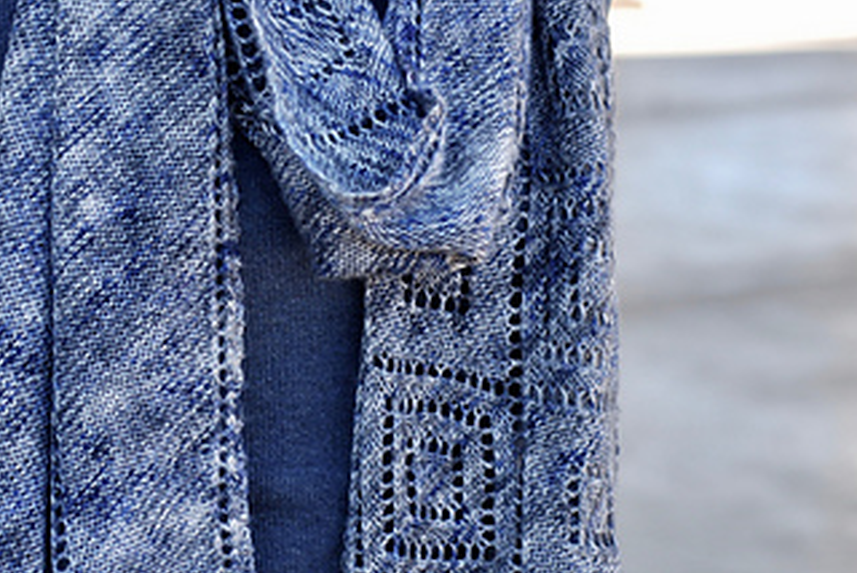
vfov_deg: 9.1
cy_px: 96
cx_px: 155
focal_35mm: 150
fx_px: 3574
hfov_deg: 13.6
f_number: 3.2
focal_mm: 50
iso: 200
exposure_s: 1/320
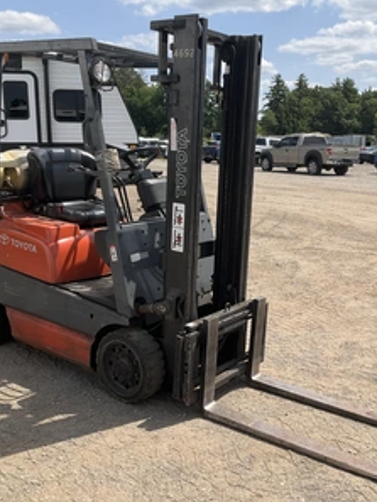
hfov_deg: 36.8
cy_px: 252
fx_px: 566
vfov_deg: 47.8
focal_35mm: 39
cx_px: 218
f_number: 1.8
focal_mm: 3
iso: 25
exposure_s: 1/1848
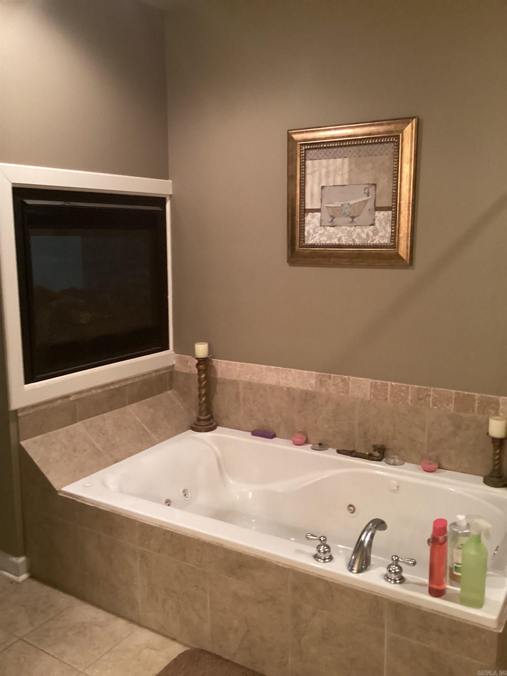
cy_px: 338
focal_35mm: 31
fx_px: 605
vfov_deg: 58.4
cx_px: 254
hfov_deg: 45.4
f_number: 2.4
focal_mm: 3.3
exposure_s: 1/30
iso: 400
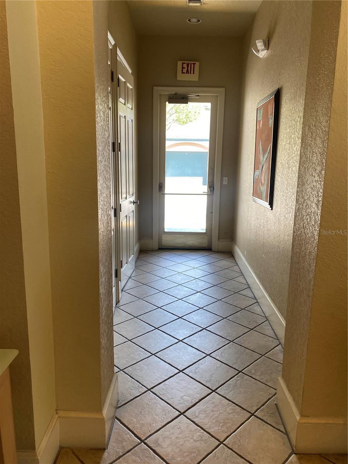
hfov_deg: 53.1
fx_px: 349
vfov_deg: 67.3
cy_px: 232
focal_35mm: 26
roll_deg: -1.0
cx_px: 174
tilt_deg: -7.4
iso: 64
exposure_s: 1/120
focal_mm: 4.25
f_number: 1.8
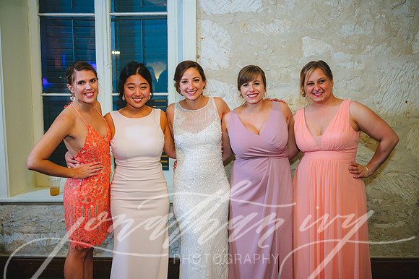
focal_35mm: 39
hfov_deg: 49.7
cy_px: 139
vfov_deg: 34.3
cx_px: 212
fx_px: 452
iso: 2000
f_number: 2.8
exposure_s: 1/80
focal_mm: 38
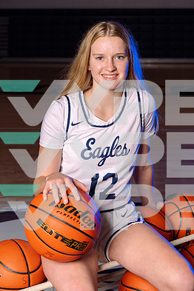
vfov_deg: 31.9
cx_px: 107
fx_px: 509
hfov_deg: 21.6
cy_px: 155
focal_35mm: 63
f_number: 5.6
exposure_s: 1/250
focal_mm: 55
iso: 100
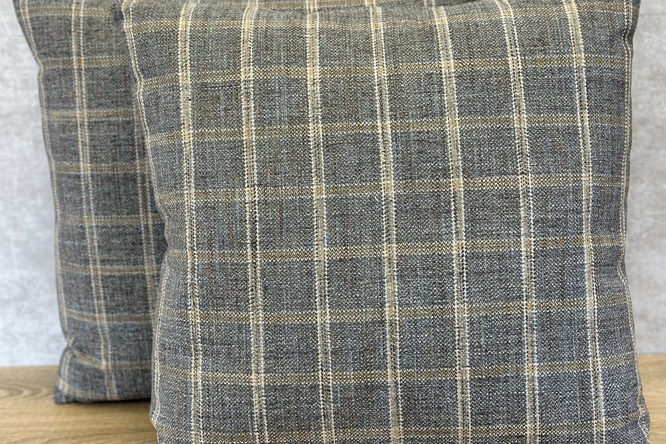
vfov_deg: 20.3
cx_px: 335
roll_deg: +2.3
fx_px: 1239
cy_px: 209
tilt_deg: -15.1
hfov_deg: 30.1
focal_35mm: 67
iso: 125
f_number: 1.78
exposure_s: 1/120
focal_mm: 6.86
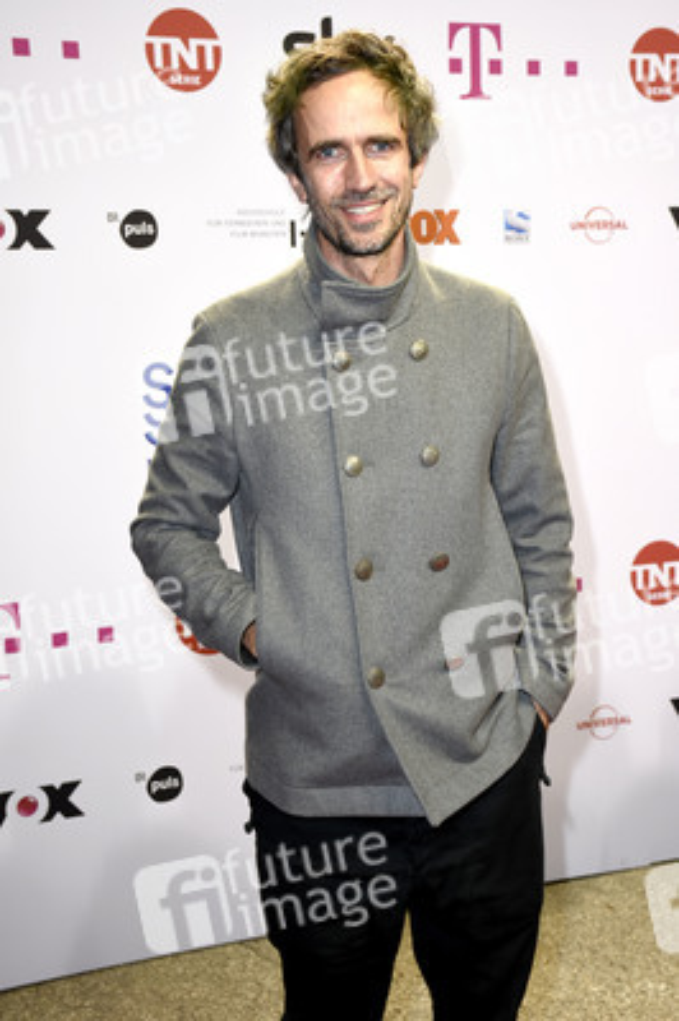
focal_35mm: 52
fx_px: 1488
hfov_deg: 25.7
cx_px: 340
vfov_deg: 37.9
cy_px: 510
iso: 500
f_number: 6.3
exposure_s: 1/100
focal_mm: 35
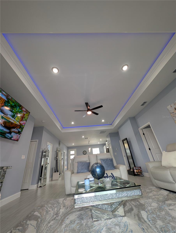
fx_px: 81
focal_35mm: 12
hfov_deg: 94.6
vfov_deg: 110.5
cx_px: 88
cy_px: 116
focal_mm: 2.23
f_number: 1.95
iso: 57
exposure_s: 1/60
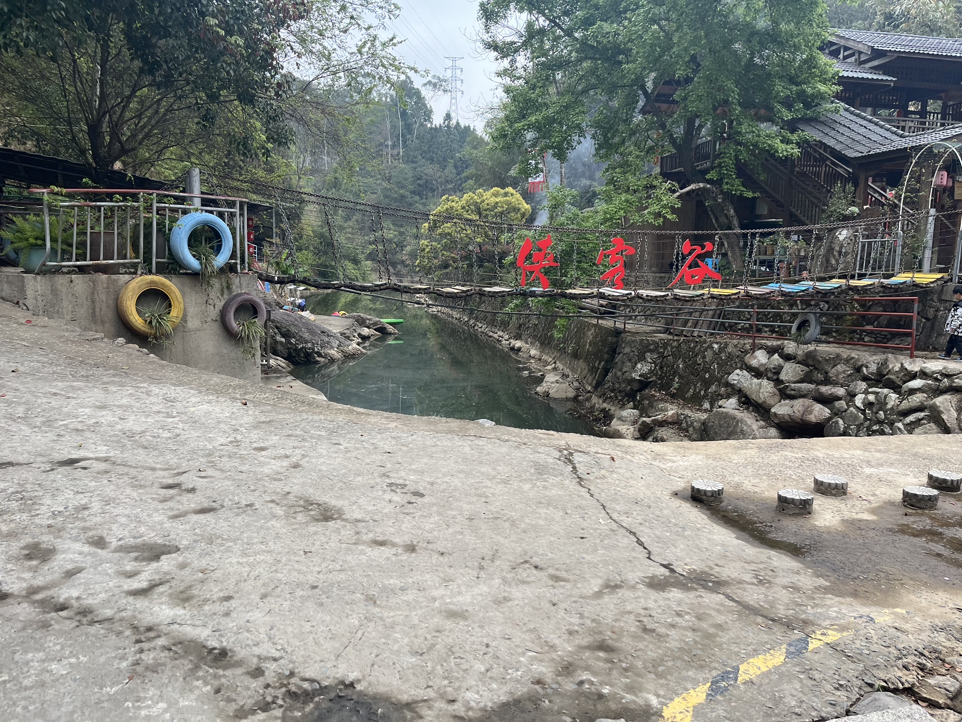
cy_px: 361
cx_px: 481
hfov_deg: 67.3
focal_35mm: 26
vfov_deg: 53.1
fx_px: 723
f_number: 1.6
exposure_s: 1/621
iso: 50
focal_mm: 5.1
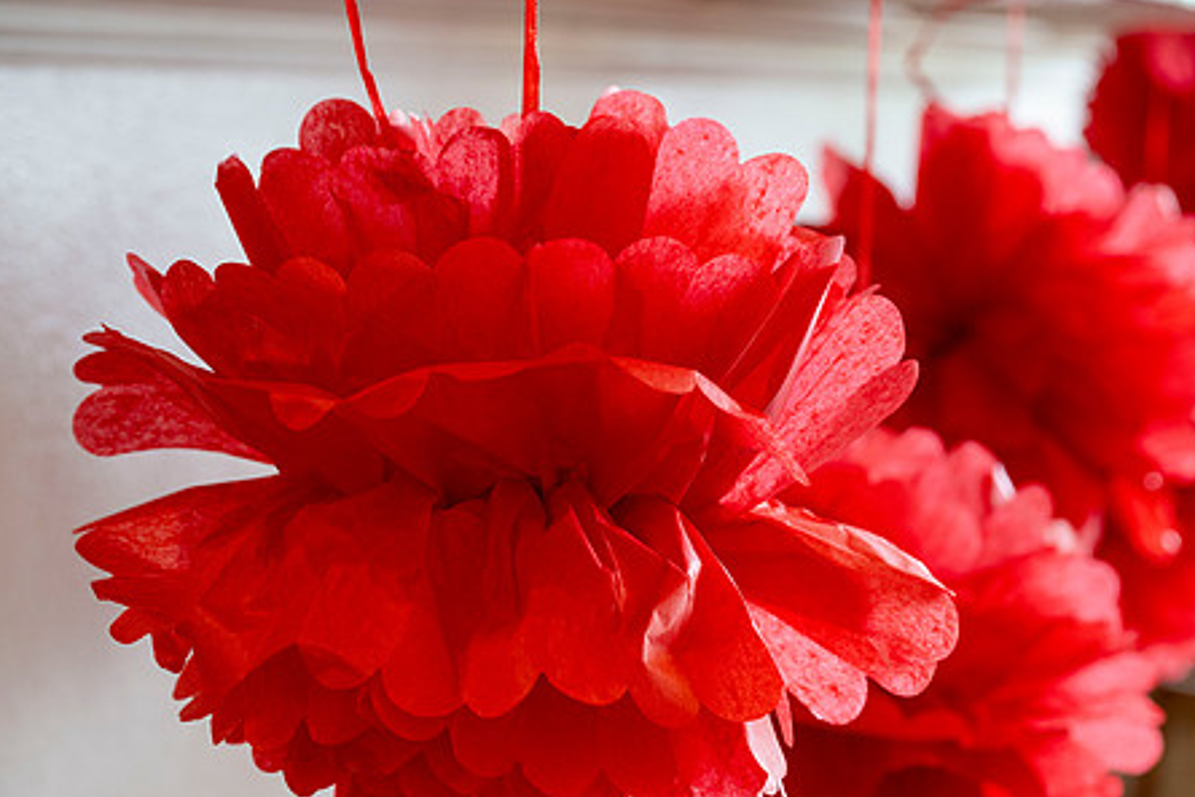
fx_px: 3420
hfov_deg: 19.8
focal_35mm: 103
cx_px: 765
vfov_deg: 13.3
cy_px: 466
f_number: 5.6
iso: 800
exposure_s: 1/50
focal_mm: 79
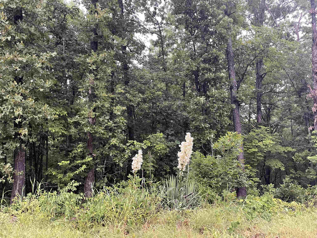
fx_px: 238
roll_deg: +2.2
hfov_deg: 67.3
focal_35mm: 26
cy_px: 119
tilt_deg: -0.8
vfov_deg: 53.1
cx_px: 158
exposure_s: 1/60
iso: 250
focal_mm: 5.1
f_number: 1.6
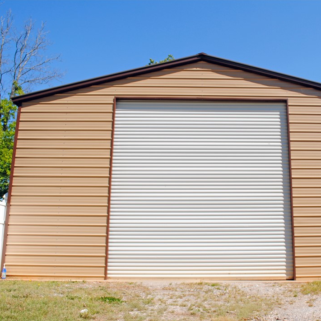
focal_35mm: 35
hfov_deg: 46.5
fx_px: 367
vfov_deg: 47.2
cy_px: 163
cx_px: 213
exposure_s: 1/320
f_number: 9
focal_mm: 18
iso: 100
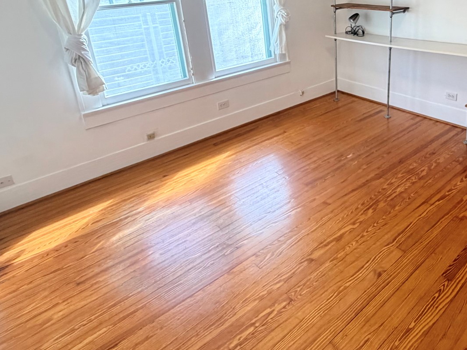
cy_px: 91
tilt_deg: -19.9
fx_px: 364
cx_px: 337
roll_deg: +1.9
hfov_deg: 62.4
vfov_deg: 49.5
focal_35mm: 27
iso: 320
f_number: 2.2
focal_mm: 2.22
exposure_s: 1/120
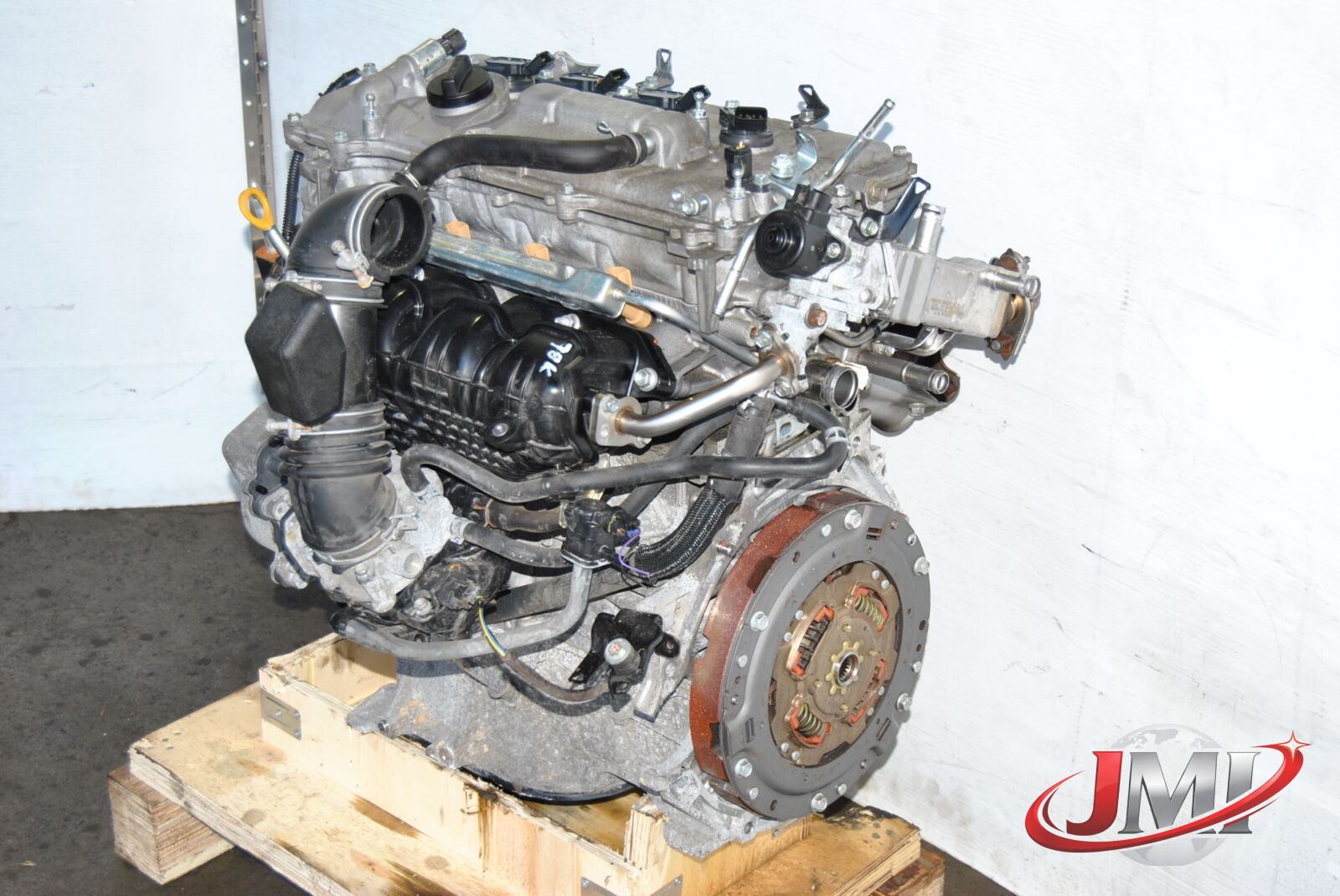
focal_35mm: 60
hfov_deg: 33.4
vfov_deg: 22.7
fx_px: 2236
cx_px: 670
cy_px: 448
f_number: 5.6
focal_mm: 40
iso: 400
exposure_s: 1/200
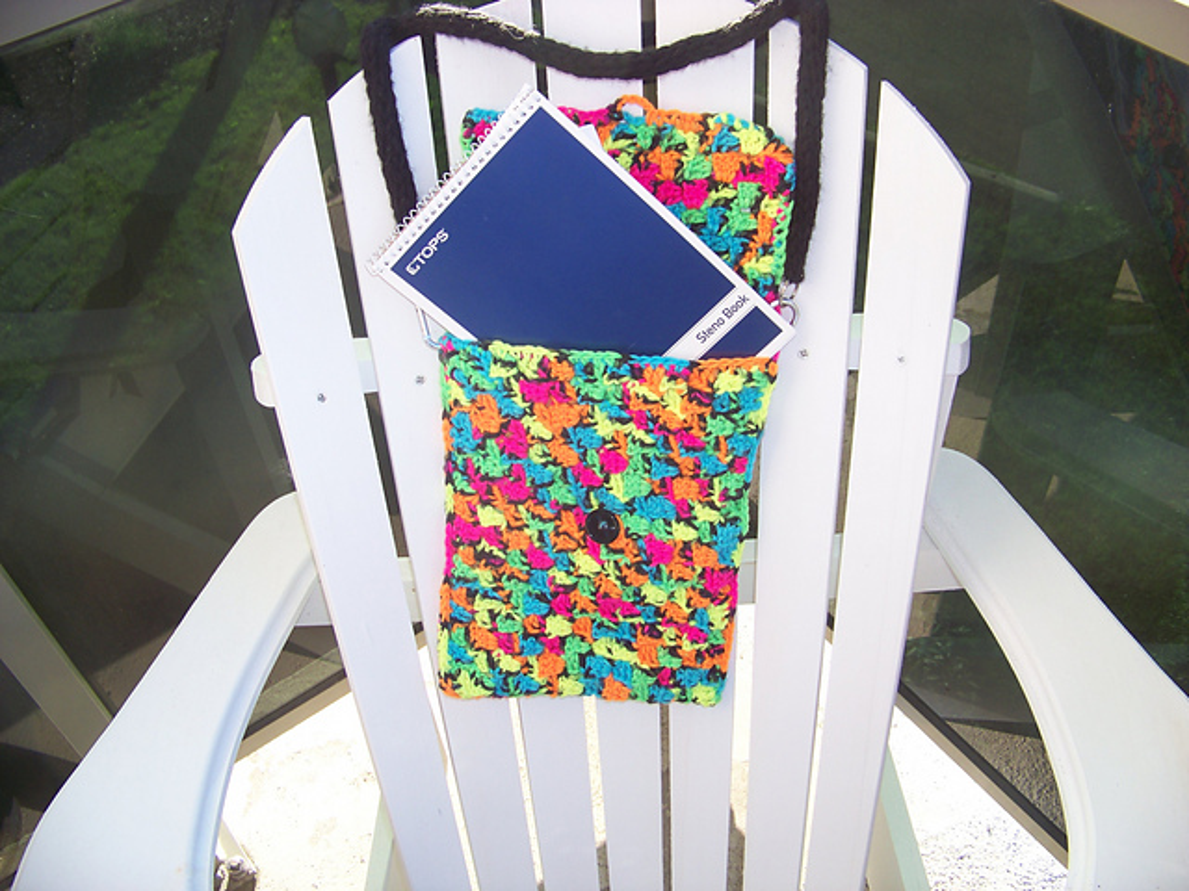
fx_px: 1237
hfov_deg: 51.4
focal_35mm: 36
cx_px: 594
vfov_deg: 39.7
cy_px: 446
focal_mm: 5.85
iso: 64
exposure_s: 1/160
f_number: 2.8
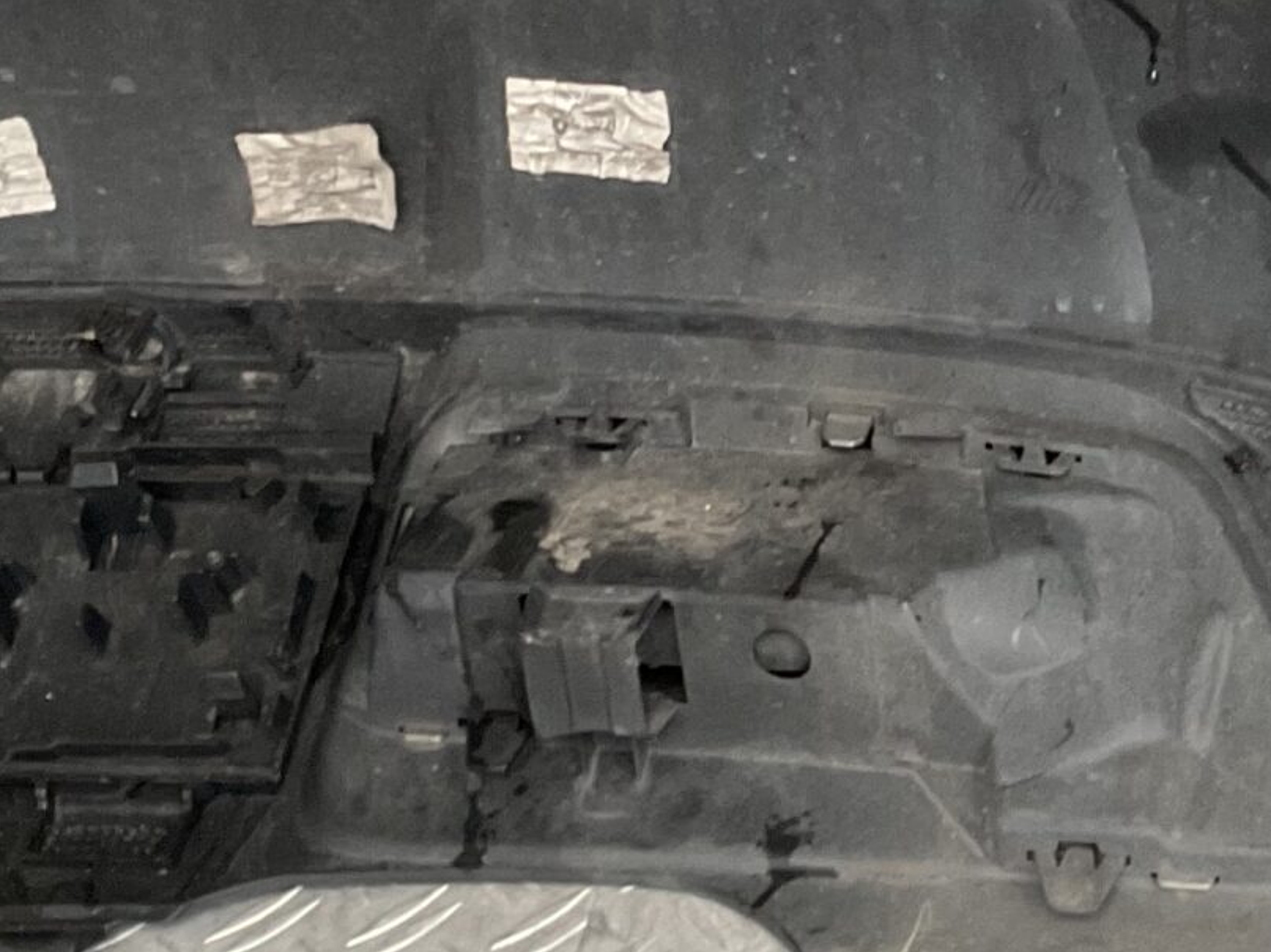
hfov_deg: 21.0
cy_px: 401
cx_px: 1058
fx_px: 3377
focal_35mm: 92
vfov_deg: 16.1
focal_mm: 3
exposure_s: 1/60
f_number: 1.8
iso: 250
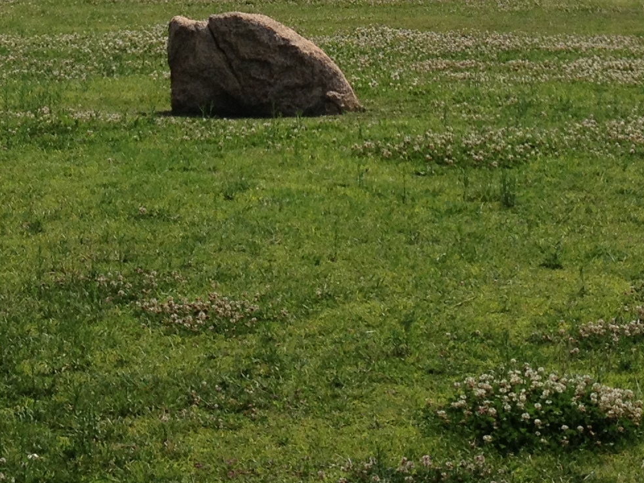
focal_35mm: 117
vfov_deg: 12.2
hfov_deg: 16.8
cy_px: -206
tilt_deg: +0.8
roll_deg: +0.6
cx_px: 400
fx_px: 2177
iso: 50
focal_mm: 4.28
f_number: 2.4
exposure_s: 1/1842
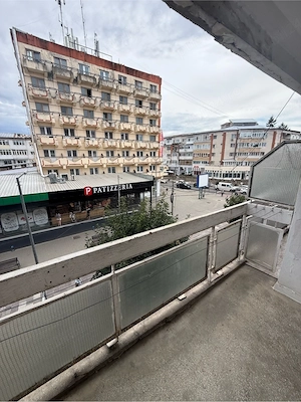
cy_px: 201
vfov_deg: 102.1
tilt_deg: -14.9
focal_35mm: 14
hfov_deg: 85.7
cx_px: 150
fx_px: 162
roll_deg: -0.8
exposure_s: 1/1312
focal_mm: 2.22
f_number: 2.2
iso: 64
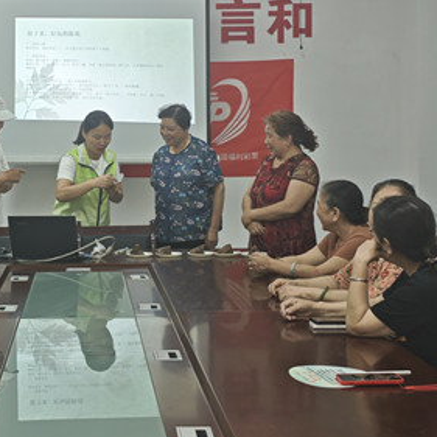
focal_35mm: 71
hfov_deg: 24.0
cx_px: 96
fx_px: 1014
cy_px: 121
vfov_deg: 24.1
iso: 64
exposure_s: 1/60
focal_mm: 4.94
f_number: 1.5
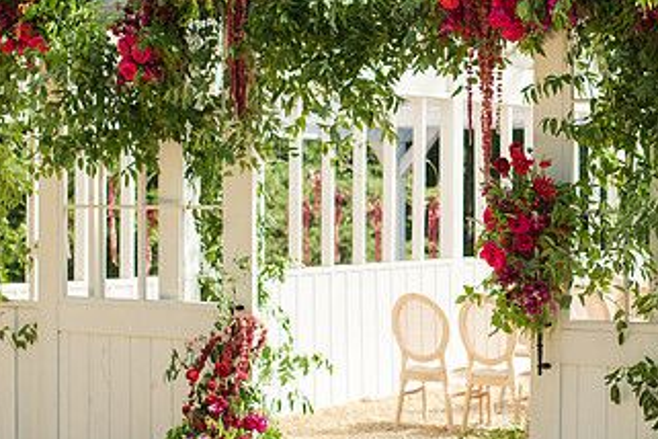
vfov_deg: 14.9
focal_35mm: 92
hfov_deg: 21.9
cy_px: 198
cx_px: 515
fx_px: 1681
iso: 100
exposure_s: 1/500
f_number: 3.2
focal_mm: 50
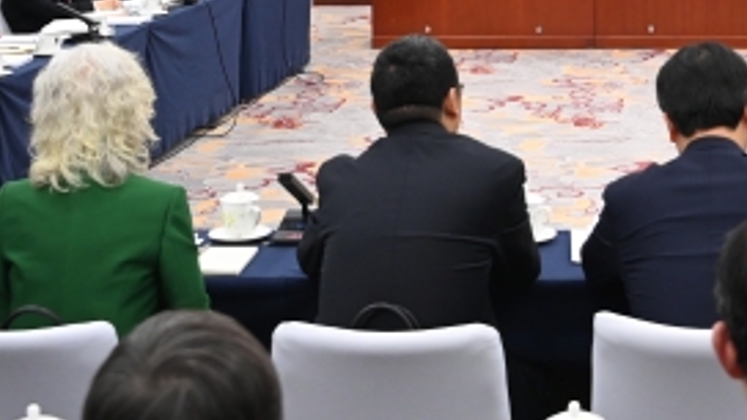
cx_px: 706
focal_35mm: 85
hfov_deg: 24.1
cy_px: -56
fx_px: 1684
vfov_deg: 13.9
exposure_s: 1/320
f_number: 5
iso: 3200
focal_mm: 34
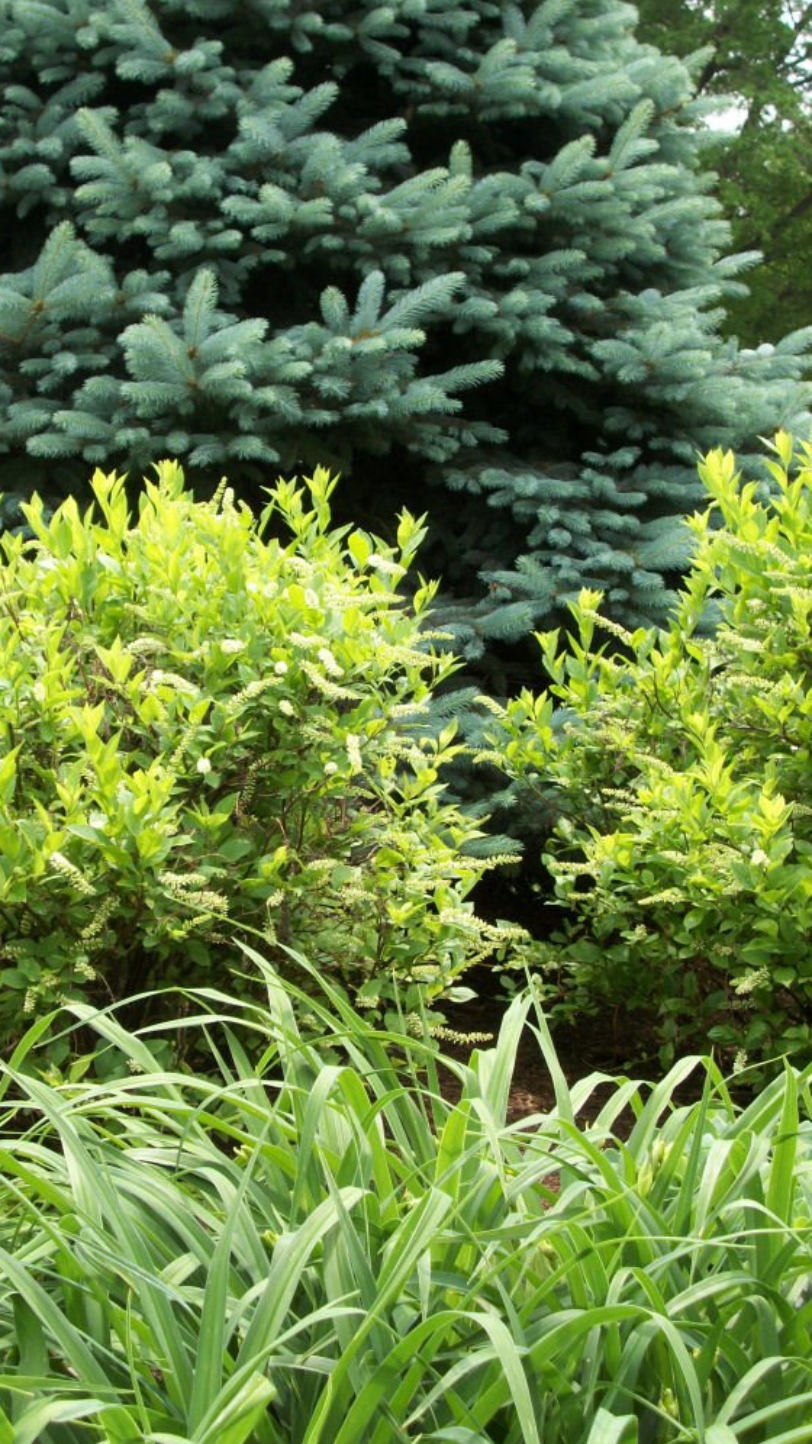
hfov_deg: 20.3
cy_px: 723
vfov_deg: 35.5
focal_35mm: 59
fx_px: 2259
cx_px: 290
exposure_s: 1/160
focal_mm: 9.7
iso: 91
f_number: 4
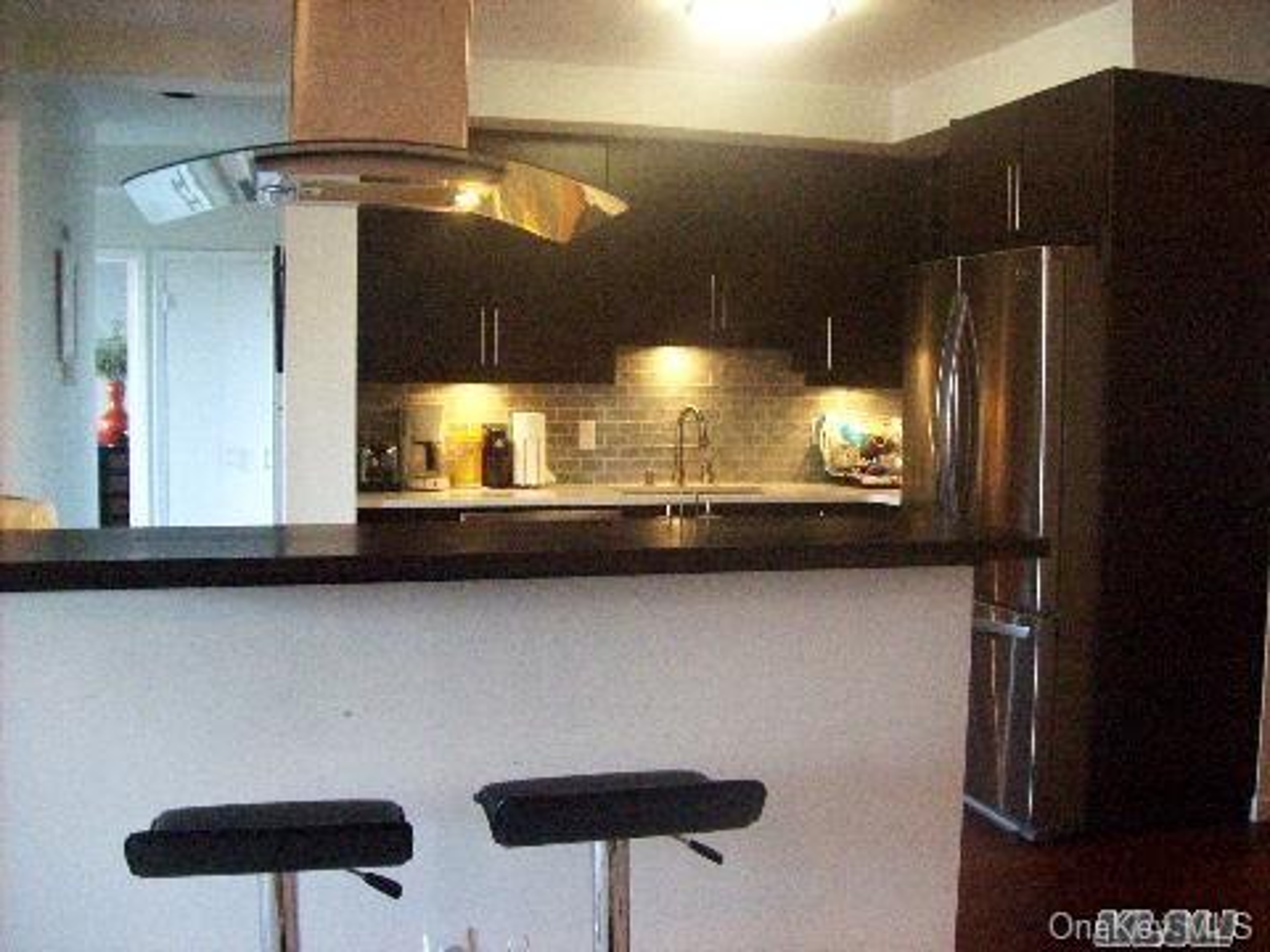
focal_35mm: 36
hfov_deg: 51.4
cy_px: 476
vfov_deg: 39.7
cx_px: 635
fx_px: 1321
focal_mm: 6
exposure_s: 1/63.4
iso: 800
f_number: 2.7
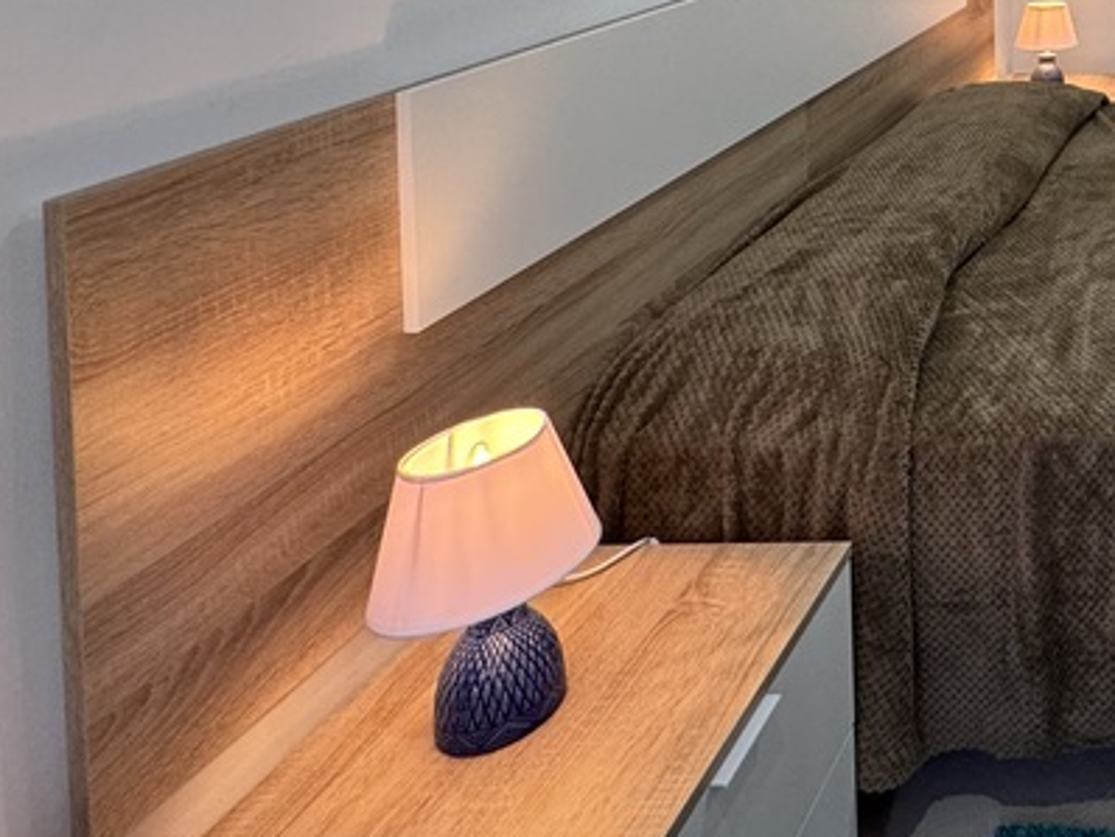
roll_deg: +0.5
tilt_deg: -1.2
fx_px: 1160
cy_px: -174
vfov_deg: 32.6
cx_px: 1331
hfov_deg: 38.4
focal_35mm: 36
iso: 160
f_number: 2.2
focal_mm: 2.22
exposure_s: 1/100
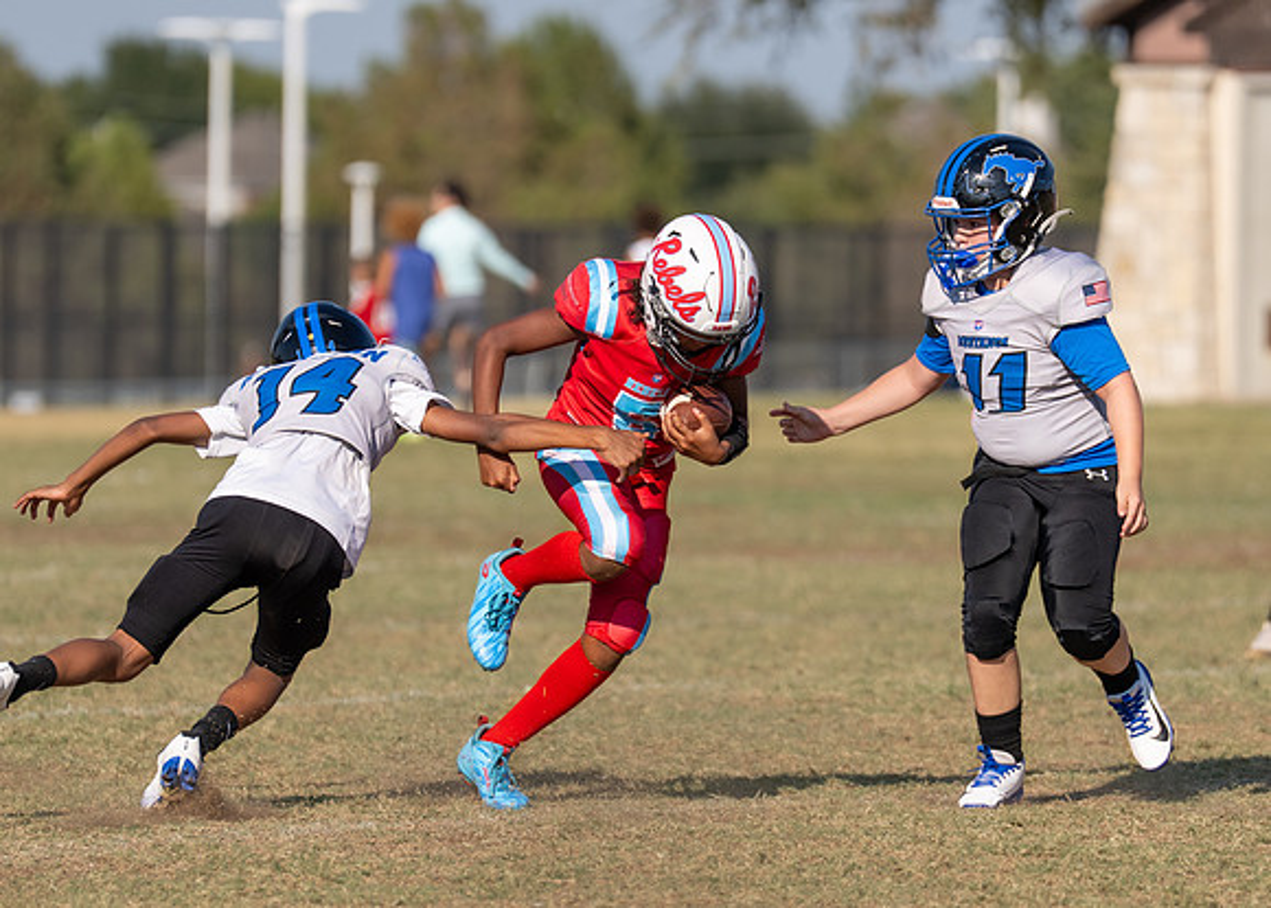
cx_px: 661
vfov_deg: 4.1
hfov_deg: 5.7
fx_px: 12744
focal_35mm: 353
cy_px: 523
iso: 125
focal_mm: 200
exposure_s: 1/3200
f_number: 3.2
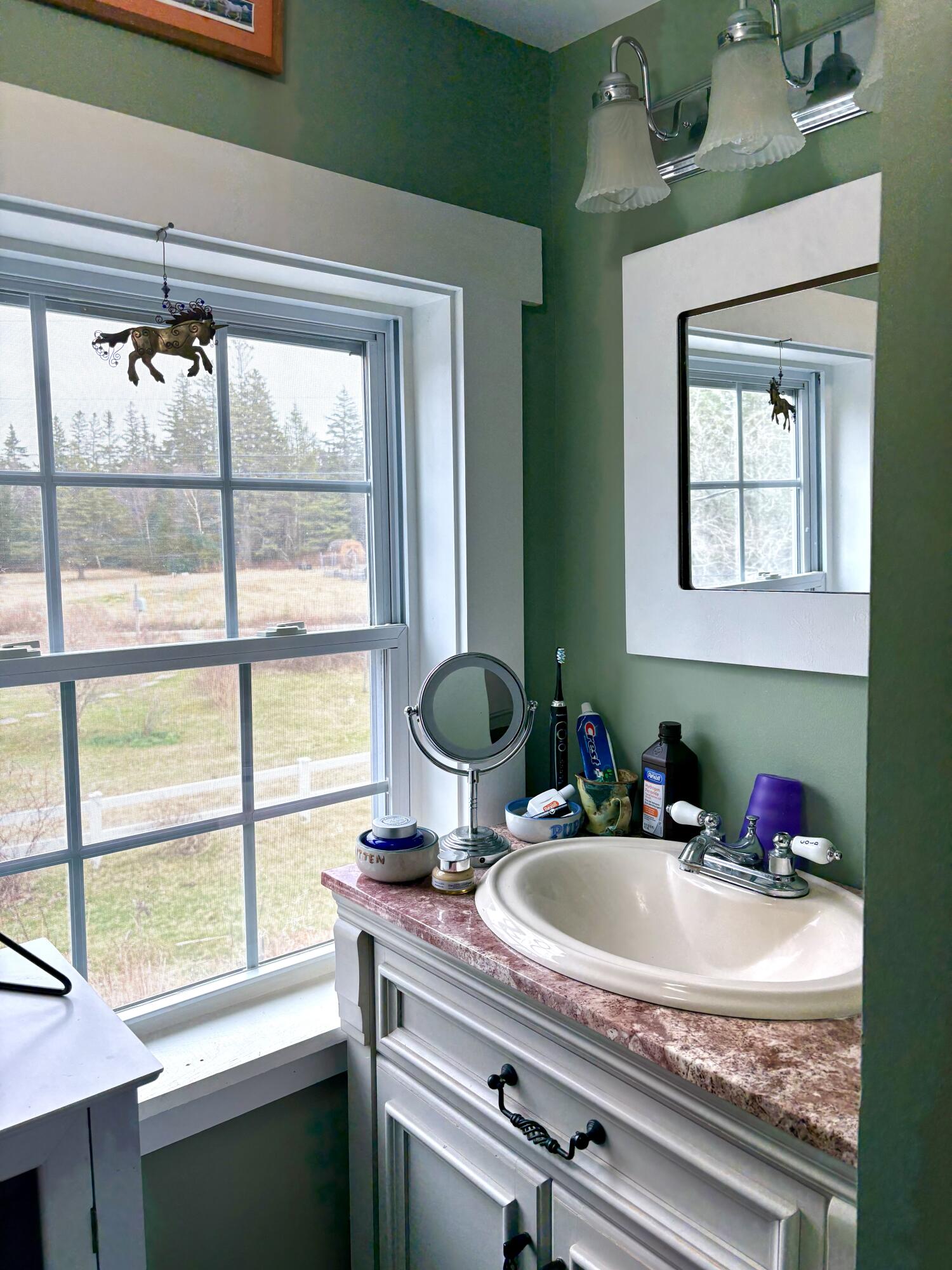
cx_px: 476
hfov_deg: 53.1
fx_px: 953
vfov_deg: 67.3
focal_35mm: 26
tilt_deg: -4.2
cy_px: 635
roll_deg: +0.4
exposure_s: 1/354
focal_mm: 5.96
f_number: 1.6
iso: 50
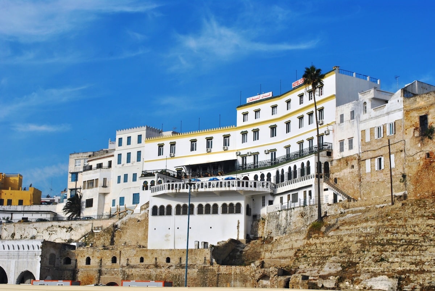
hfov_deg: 33.4
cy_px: 146
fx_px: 726
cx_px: 218
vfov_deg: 22.7
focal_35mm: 60
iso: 100
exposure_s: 1/320
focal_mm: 40
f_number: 9
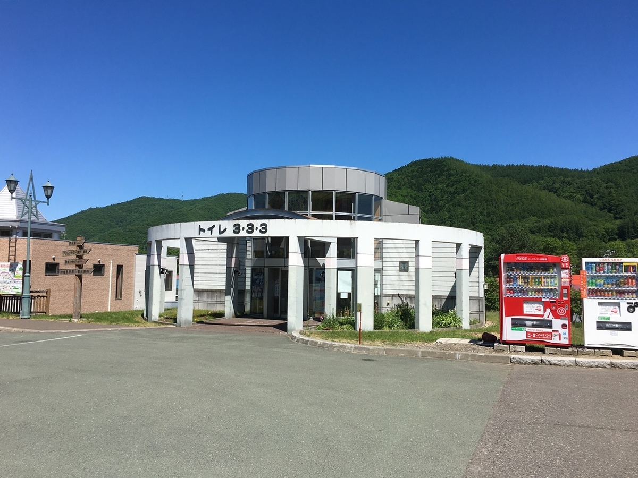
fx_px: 534
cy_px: 239
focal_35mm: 29
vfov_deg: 48.2
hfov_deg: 61.7
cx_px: 319
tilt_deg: +3.1
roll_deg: -1.8
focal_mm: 4.15
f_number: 2.2
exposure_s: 1/2198
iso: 25
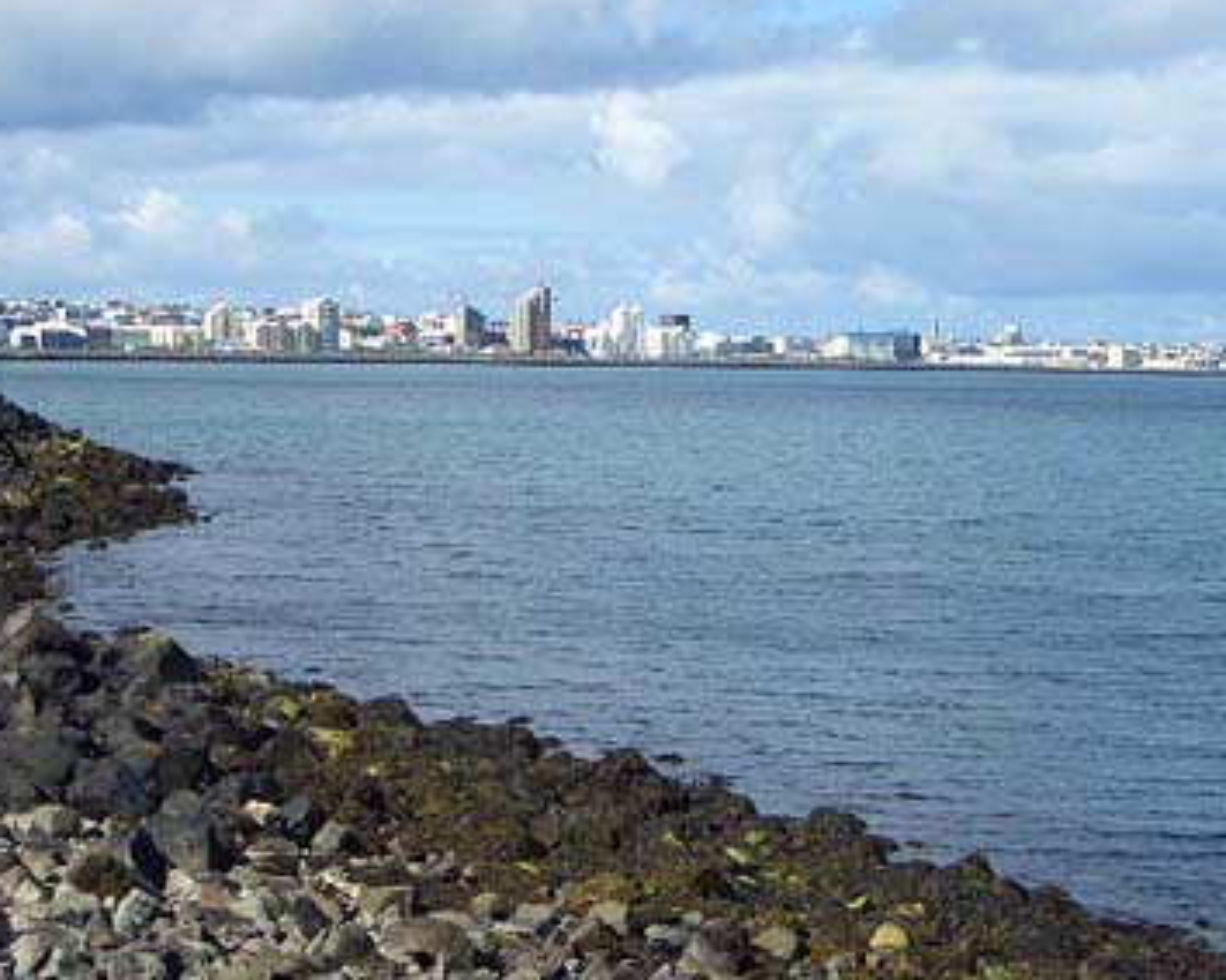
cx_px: 648
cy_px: 513
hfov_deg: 24.8
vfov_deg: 19.9
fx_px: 2793
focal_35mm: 77
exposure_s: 1/400
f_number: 5.6
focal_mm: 10.2
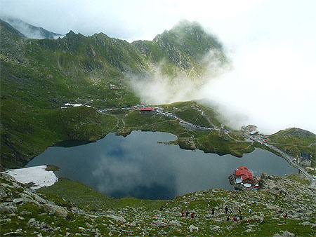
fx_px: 320
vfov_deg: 40.7
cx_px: 158
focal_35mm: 35
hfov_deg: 52.6
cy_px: 118
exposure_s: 1/350
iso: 64
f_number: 6.7
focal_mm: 7.18
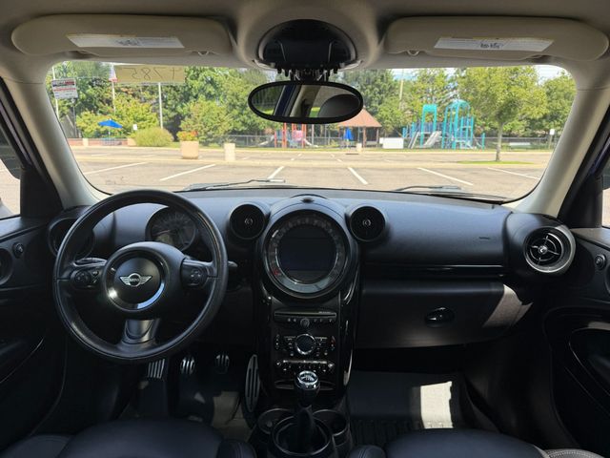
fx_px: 423
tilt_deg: -14.0
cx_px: 305
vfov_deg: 56.8
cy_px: 229
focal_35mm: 24
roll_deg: -0.1
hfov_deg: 71.6
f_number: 1.78
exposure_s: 1/715
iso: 80
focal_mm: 6.76
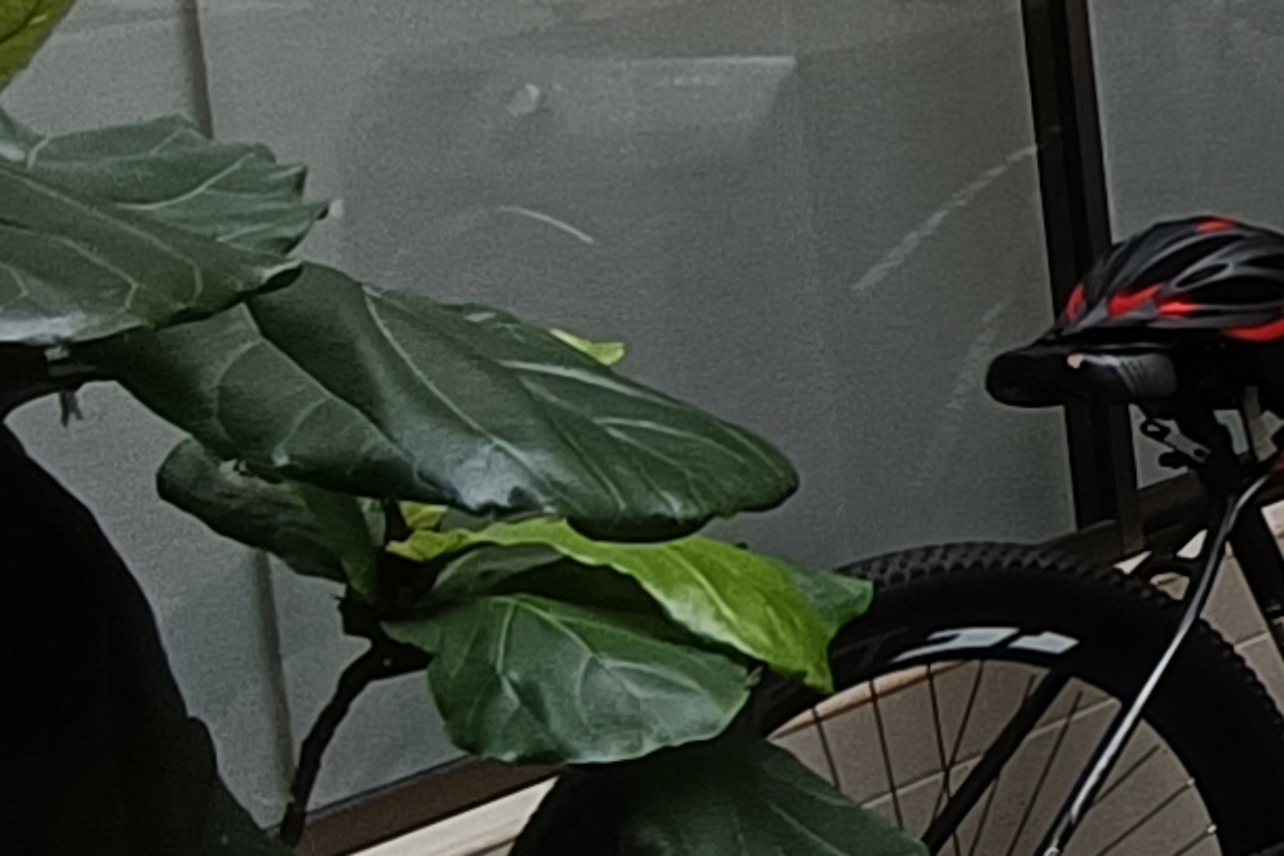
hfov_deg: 16.7
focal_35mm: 89
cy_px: -166
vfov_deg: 14.9
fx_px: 3175
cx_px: 2631
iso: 125
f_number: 2.2
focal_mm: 1.68
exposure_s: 1/60
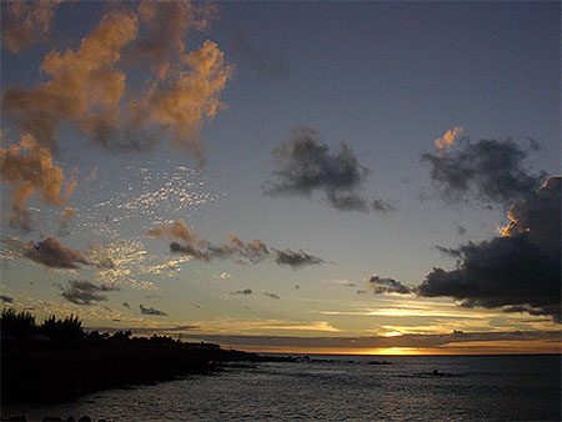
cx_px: 281
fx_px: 601
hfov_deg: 50.1
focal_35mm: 37
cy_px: 211
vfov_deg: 38.7
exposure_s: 1/373
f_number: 5.4
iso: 70
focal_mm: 5.6
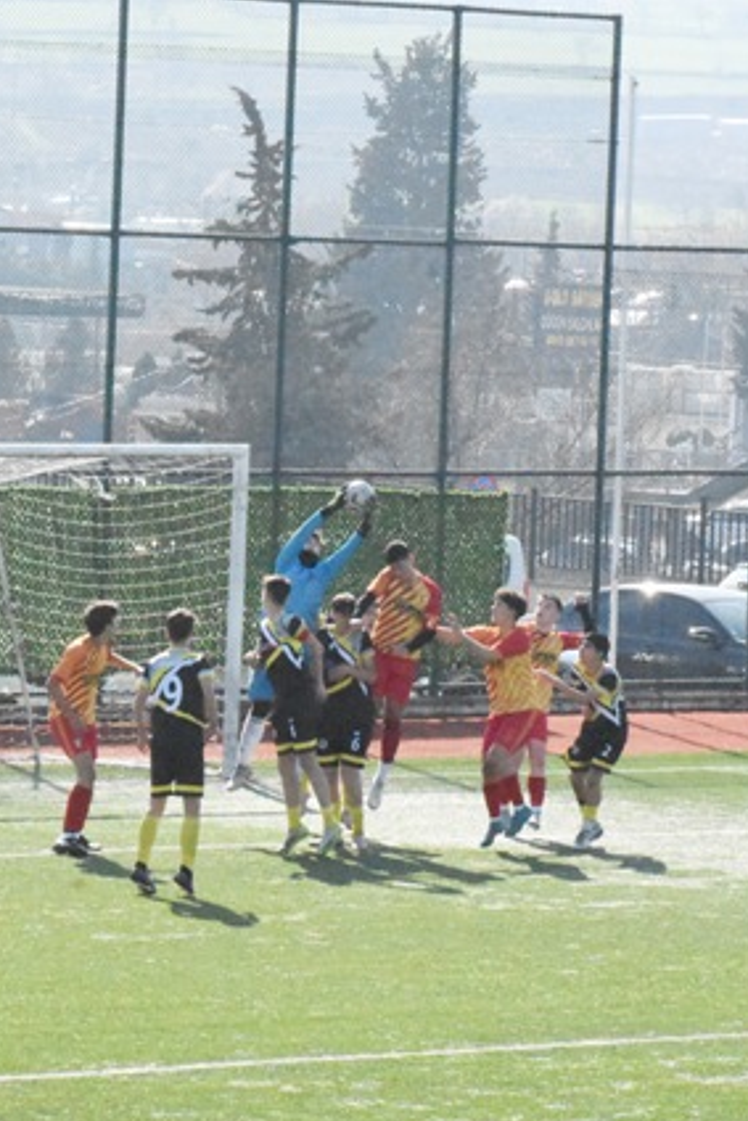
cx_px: 24
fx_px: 8594
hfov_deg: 5.0
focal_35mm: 276
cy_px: 562
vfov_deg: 7.5
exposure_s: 1/5000
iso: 16000
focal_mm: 122
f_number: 18
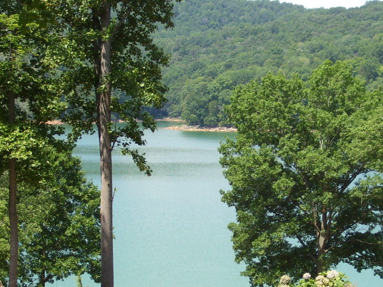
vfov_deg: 11.9
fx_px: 1372
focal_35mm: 124
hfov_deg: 15.8
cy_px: 192
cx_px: 304
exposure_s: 1/500
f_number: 4
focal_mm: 11.6
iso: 80
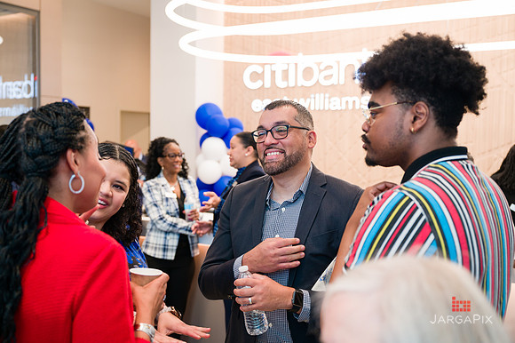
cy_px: 172
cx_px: 258
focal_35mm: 40
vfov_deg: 33.5
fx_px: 569
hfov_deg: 48.7
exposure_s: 1/200
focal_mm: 39
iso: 500
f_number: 3.2
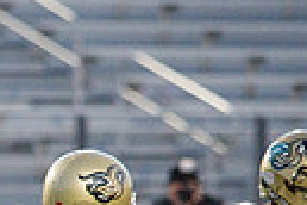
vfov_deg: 1.1
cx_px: -155
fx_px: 11111
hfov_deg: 1.6
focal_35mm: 1303
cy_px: 343
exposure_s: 1/1000
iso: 12800
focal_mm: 290
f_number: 6
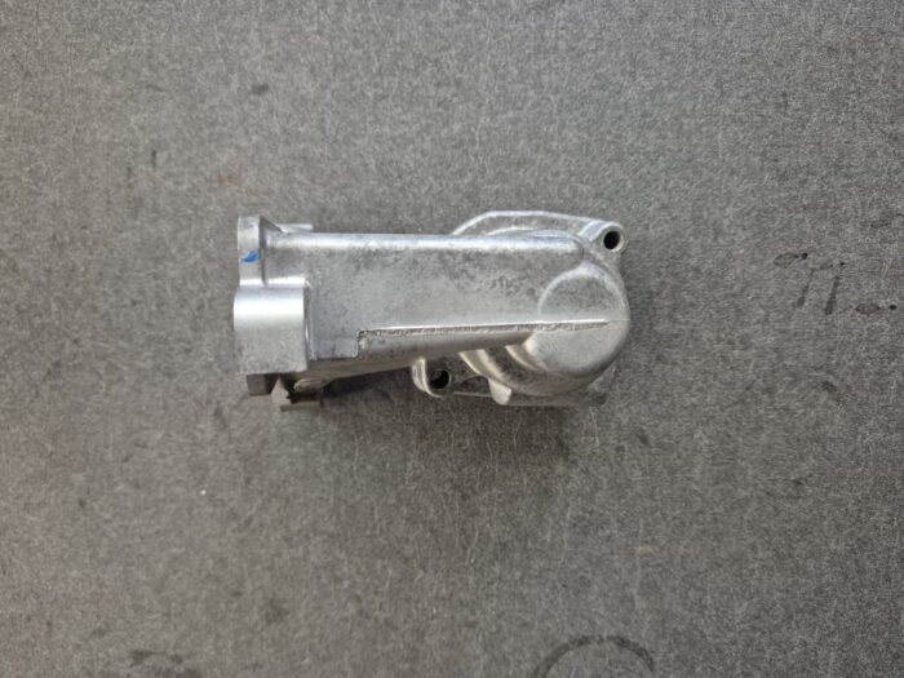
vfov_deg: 58.9
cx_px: 452
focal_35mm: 23
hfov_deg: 73.9
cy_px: 339
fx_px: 601
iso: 1250
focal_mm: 5.4
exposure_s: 1/100
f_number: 1.8
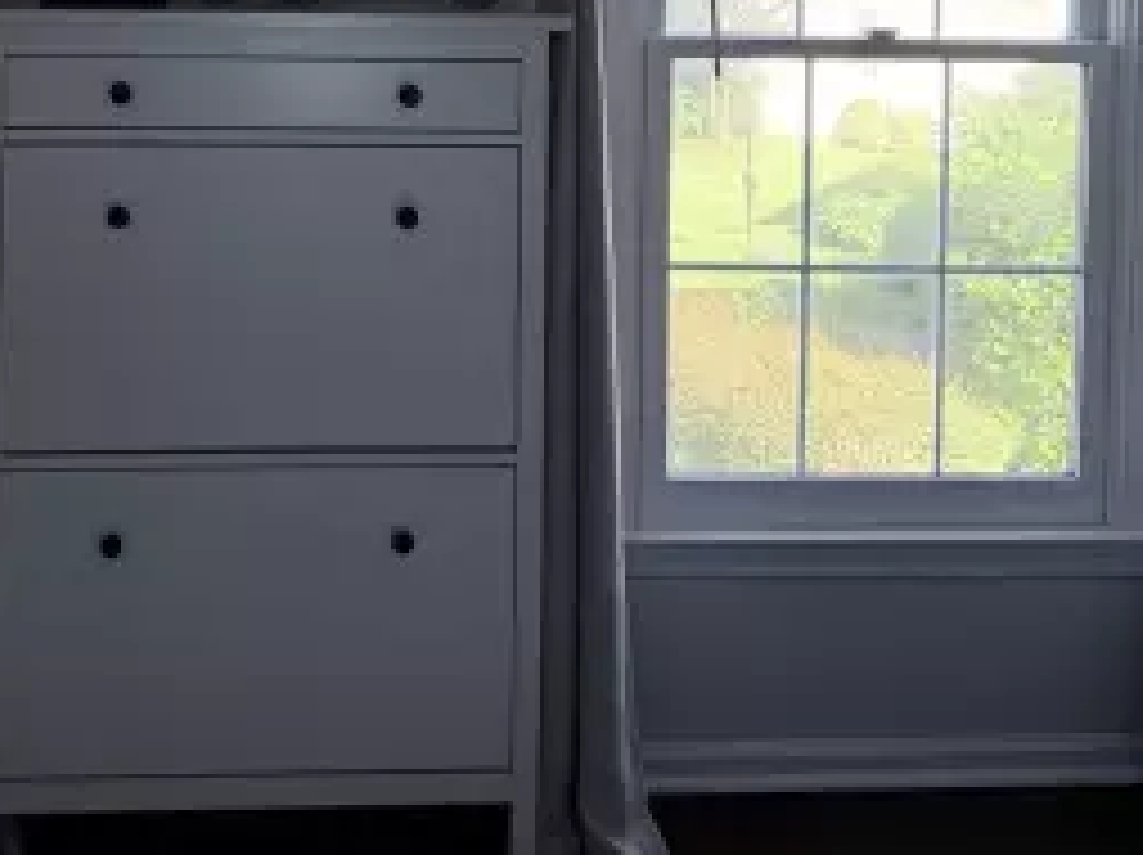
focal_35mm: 53
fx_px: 1748
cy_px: -54
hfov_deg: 35.4
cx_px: 284
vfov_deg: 25.7
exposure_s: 1/387
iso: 100
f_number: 1.78
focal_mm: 6.76
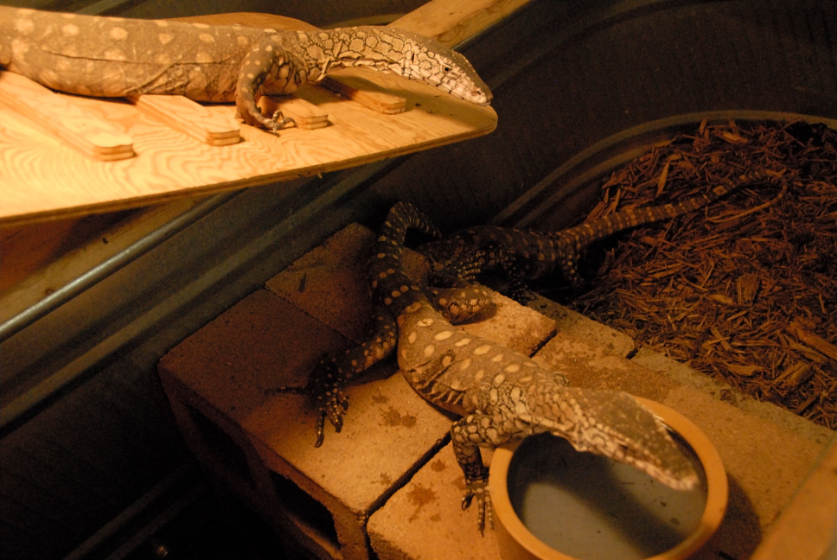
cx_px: 418
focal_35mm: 39
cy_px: 280
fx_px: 908
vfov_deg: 34.3
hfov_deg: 49.5
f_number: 4
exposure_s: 1/45
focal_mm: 26
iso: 1600
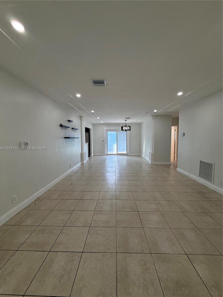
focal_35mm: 14
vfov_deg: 102.1
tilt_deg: -5.0
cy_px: 148
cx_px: 112
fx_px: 120
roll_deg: +0.9
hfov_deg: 85.7
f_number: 2.2
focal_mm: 2.22
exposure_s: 1/120
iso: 125
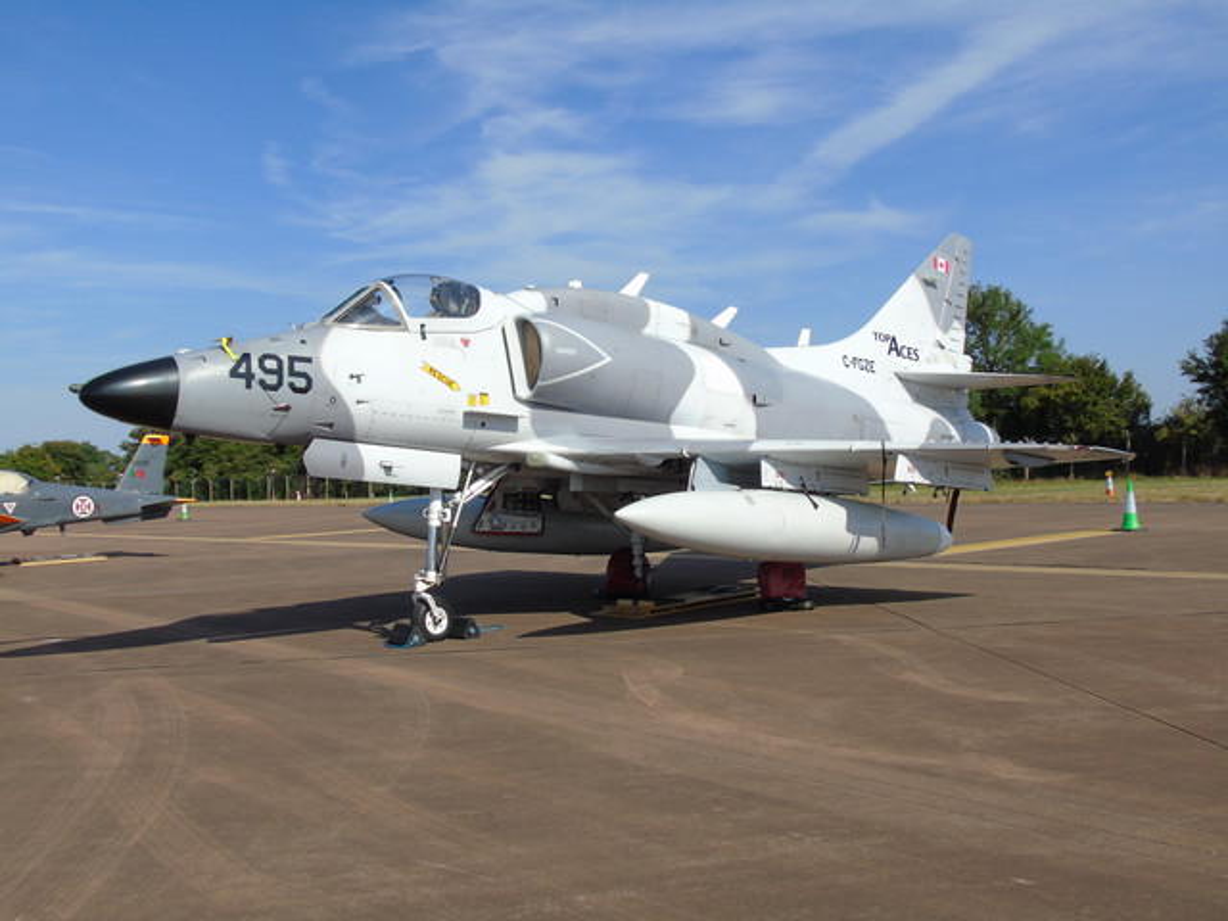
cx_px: 614
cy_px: 460
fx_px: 1206
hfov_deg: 54.0
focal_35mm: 34
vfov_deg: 41.8
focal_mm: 6.1
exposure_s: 1/1000
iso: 80
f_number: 3.9
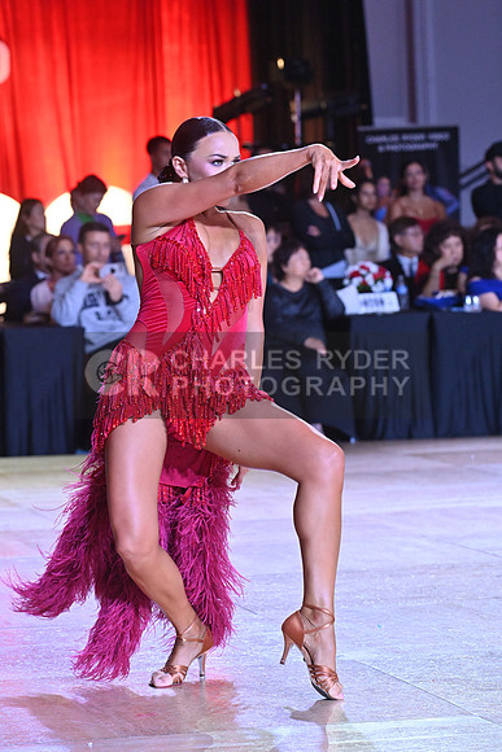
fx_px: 3135
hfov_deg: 9.2
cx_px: 251
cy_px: 376
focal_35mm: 150
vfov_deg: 13.7
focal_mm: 150
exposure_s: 1/400
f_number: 7.1
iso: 4000
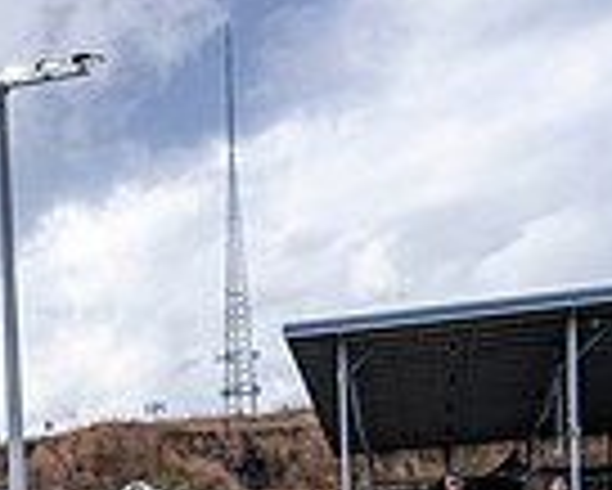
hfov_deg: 16.7
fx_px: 1740
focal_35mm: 96
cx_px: -482
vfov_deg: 15.0
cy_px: 722
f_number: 2.8
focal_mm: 24
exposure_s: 1/1250
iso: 125
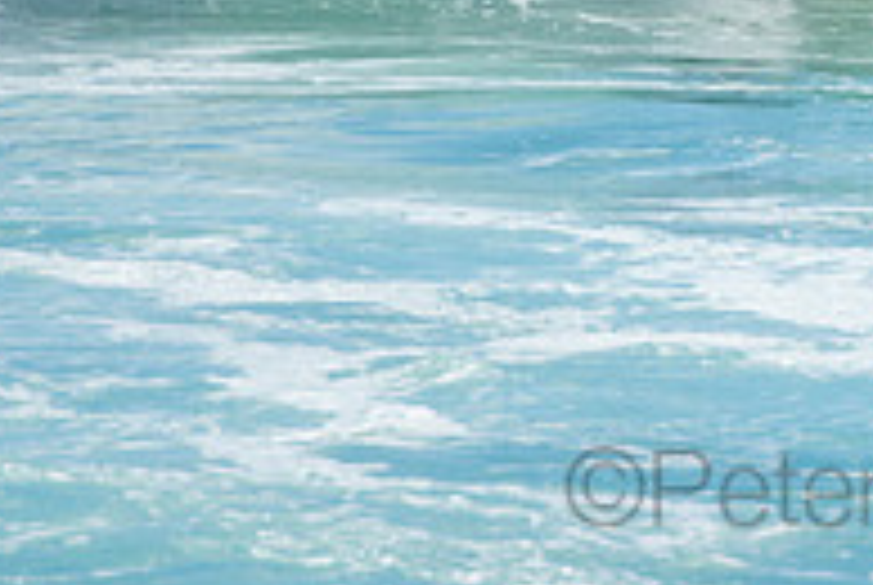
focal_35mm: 1793
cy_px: -259
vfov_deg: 0.8
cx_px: 914
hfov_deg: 1.1
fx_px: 43546
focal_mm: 400
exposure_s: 1/1250
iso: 220
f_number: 5.6
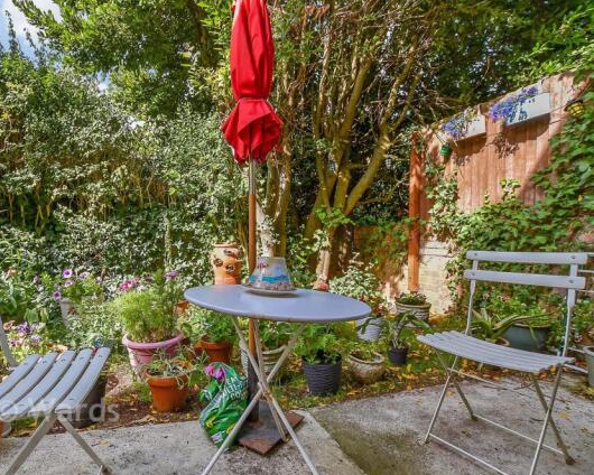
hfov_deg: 59.9
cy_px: 243
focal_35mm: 29
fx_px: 510
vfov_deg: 50.0
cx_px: 234
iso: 160
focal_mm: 17
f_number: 8
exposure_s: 1/80
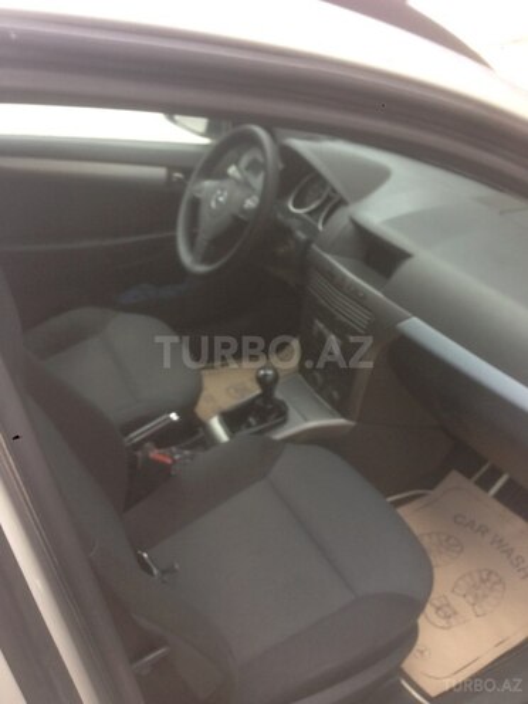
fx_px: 671
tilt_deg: -32.9
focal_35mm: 33
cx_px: 264
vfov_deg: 55.4
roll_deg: -5.7
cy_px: 352
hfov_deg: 42.9
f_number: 2.4
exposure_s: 1/40
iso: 64
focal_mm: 4.12
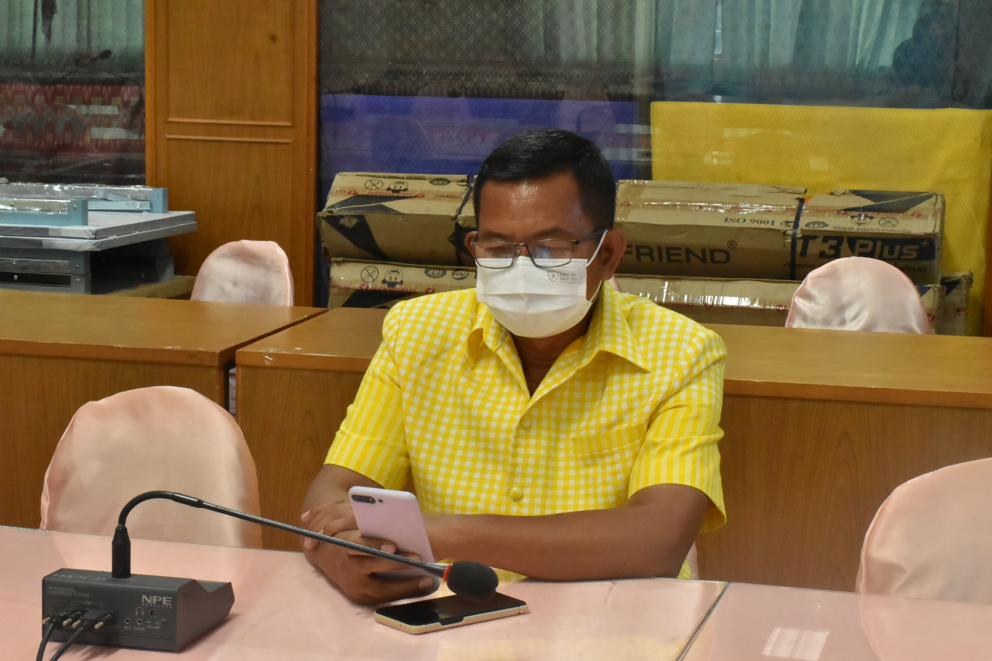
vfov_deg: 16.3
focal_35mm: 84
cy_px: 330
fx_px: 2314
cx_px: 496
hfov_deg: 24.2
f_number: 20
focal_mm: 56
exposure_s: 1/30
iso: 3200
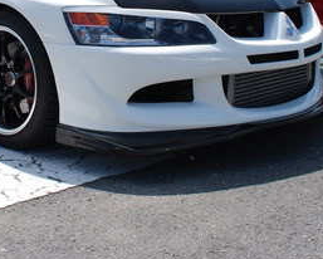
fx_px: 603
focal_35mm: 63
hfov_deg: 29.3
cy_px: 0
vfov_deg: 23.2
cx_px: 65
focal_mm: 18
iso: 100
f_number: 8
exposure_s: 1/250
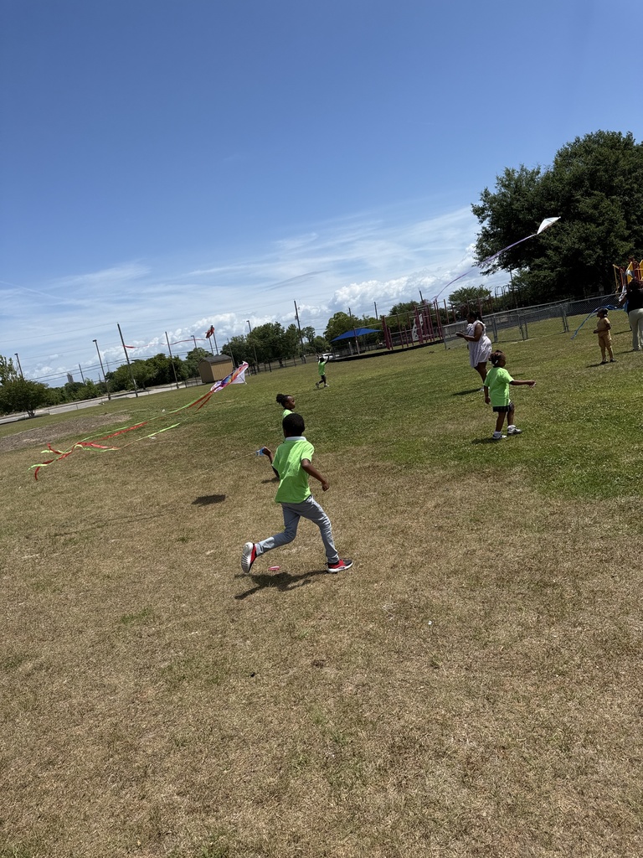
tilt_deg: -6.2
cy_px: 429
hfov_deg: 56.8
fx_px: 594
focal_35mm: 24
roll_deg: +11.6
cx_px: 322
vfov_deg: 71.6
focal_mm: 6.76
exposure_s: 1/6711
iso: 80
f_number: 1.78
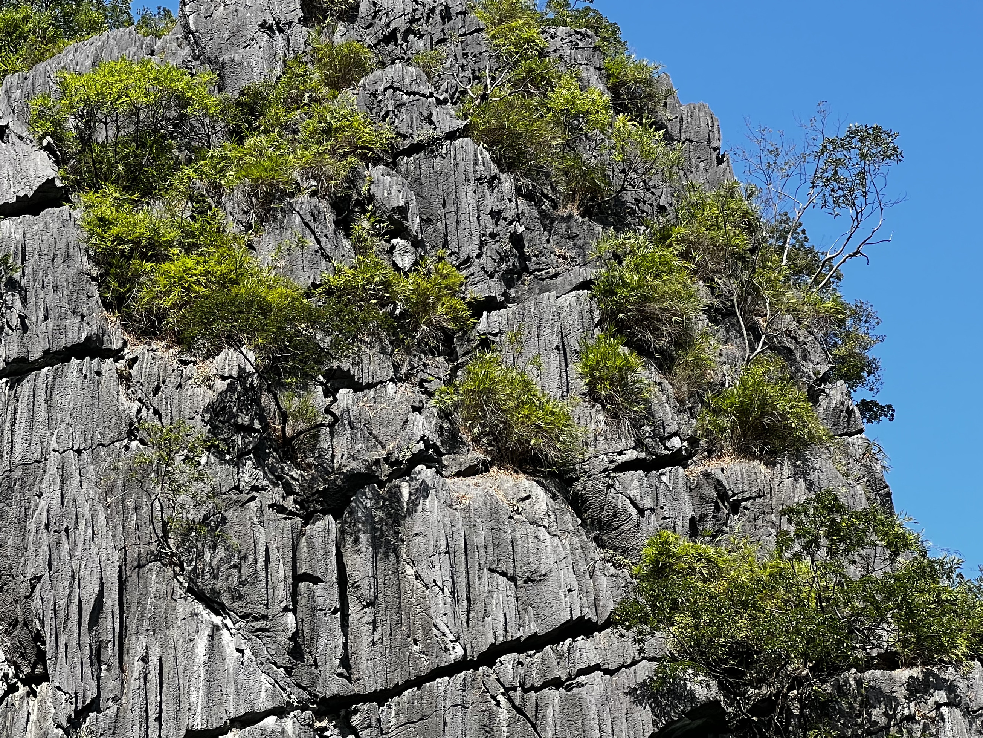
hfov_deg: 16.6
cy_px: 322
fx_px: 3351
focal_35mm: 118
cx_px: 247
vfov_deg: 12.6
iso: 32
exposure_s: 1/347
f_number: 2.8
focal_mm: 9
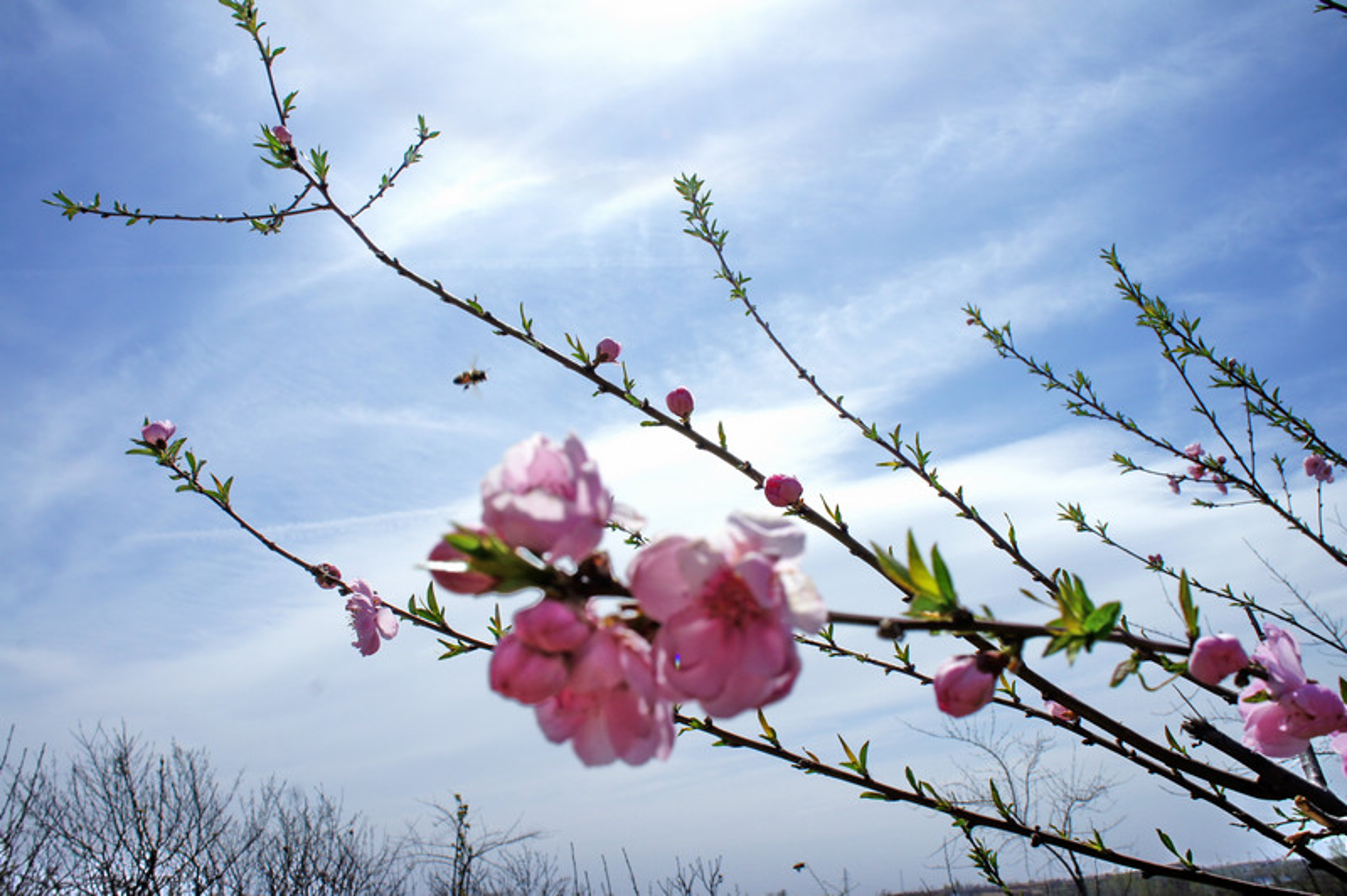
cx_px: 674
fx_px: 1009
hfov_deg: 67.4
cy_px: 448
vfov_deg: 47.9
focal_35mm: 27
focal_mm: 18
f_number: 13
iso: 200
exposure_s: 1/500
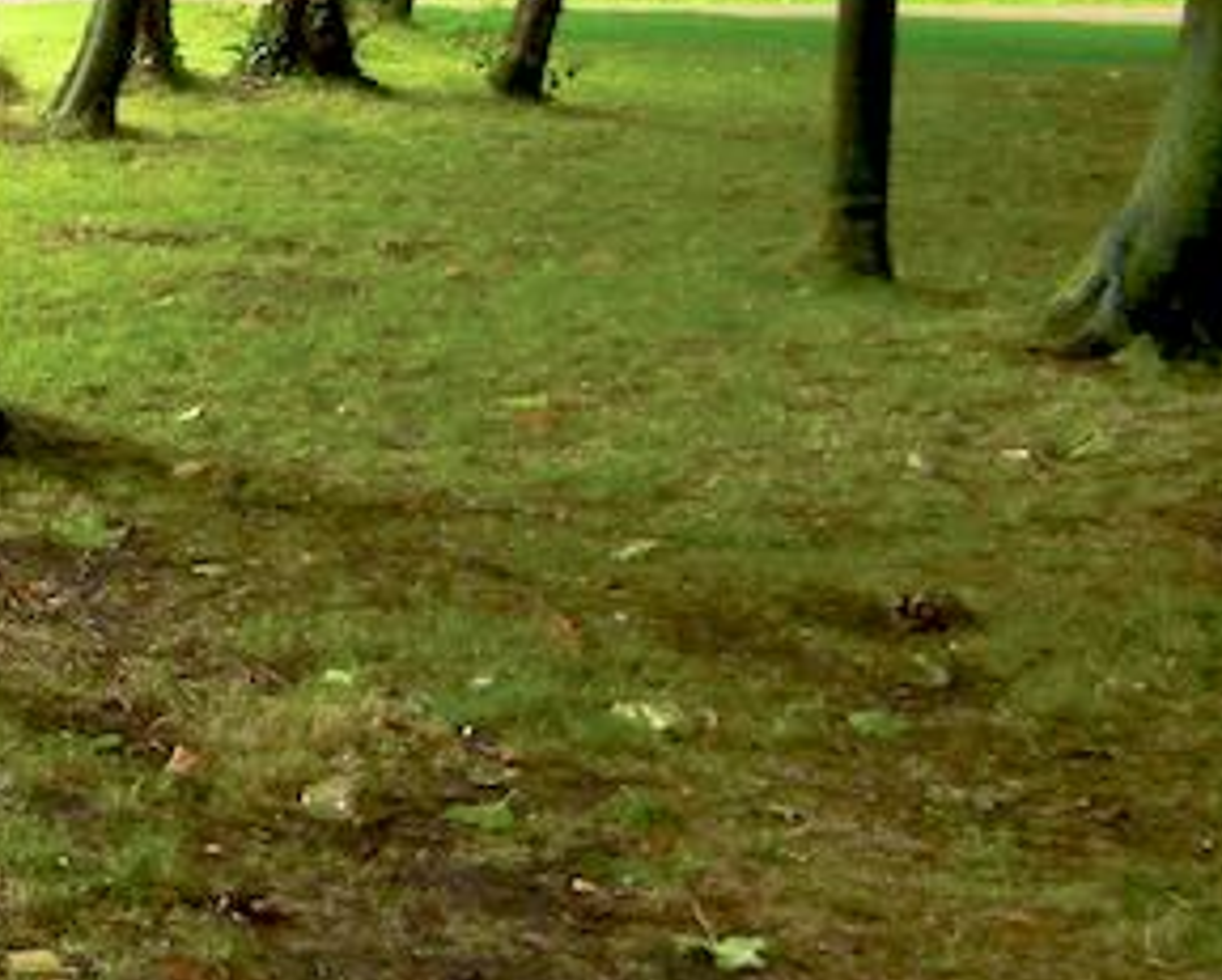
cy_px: 4
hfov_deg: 16.5
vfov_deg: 14.6
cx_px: -709
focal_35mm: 104
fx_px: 3765
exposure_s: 1/30
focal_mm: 5.4
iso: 183
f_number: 3.5
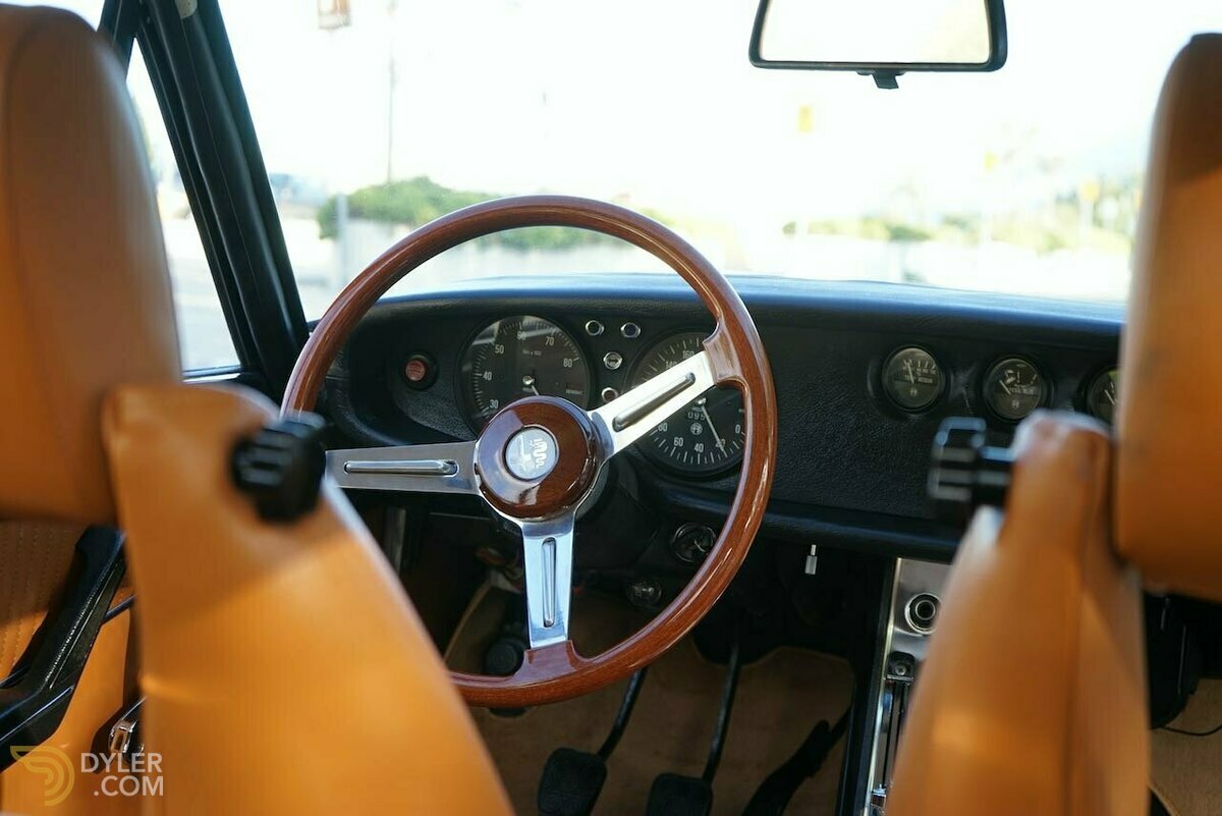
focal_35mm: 58
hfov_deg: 34.5
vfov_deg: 23.4
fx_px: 1969
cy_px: 408
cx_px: 611
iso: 250
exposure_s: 1/80
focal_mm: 58
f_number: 5.6
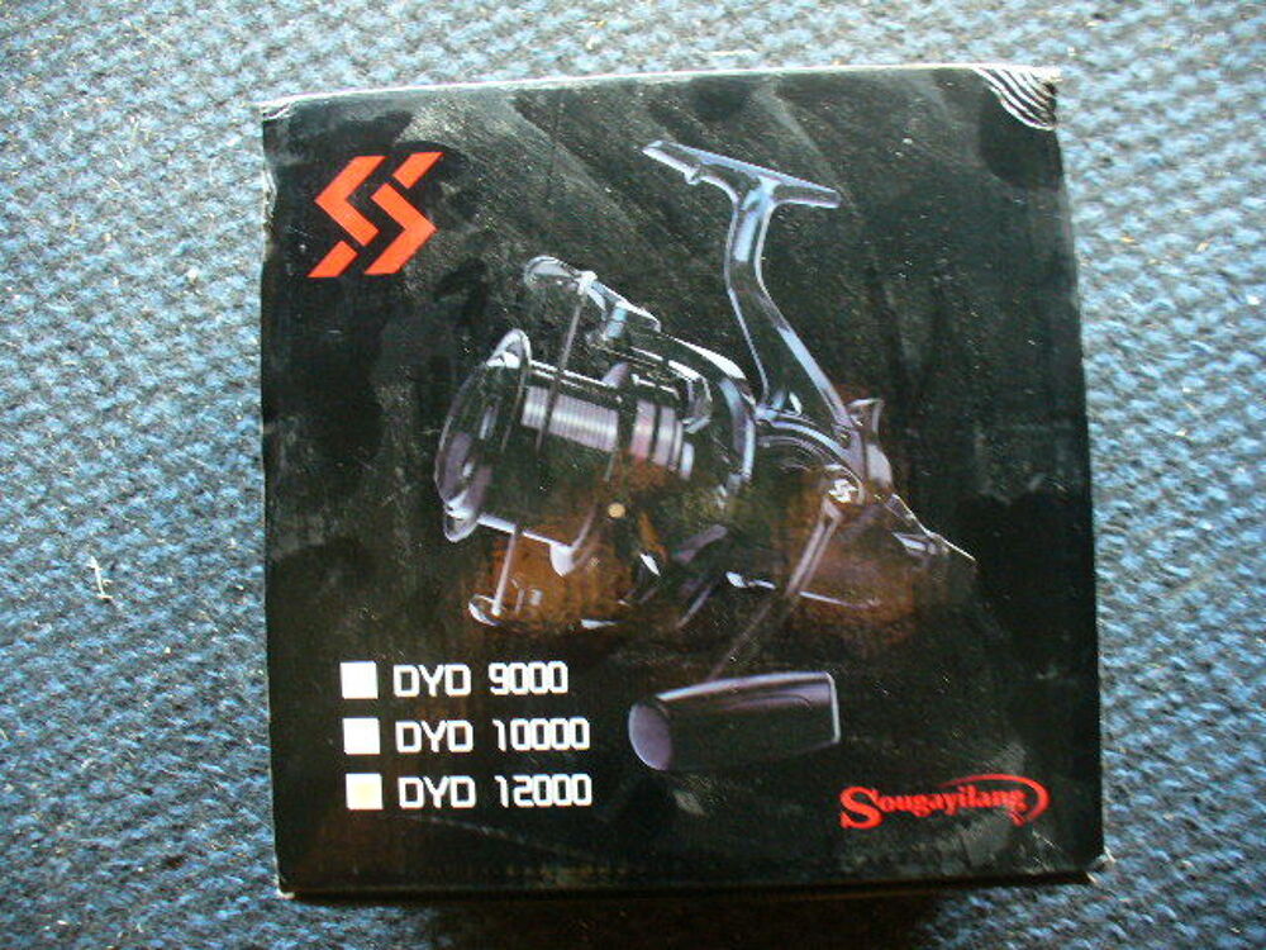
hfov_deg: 50.1
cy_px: 475
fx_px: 1353
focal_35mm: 37
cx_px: 633
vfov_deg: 38.7
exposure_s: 1/8
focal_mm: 6.1
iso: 200
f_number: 2.8
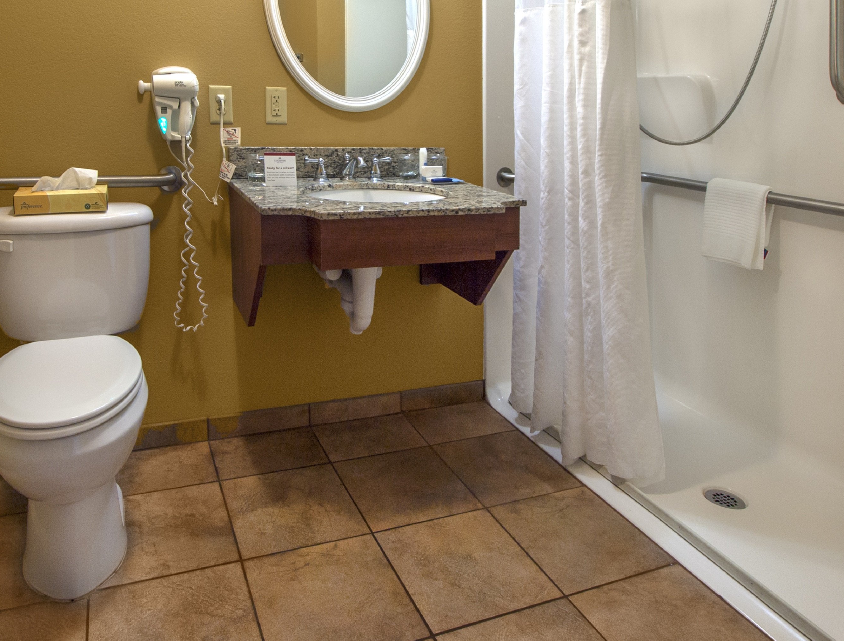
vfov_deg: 52.0
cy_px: 194
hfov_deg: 66.8
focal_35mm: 26
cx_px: 370
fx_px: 637
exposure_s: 1/5
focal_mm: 9
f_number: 6.3
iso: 100
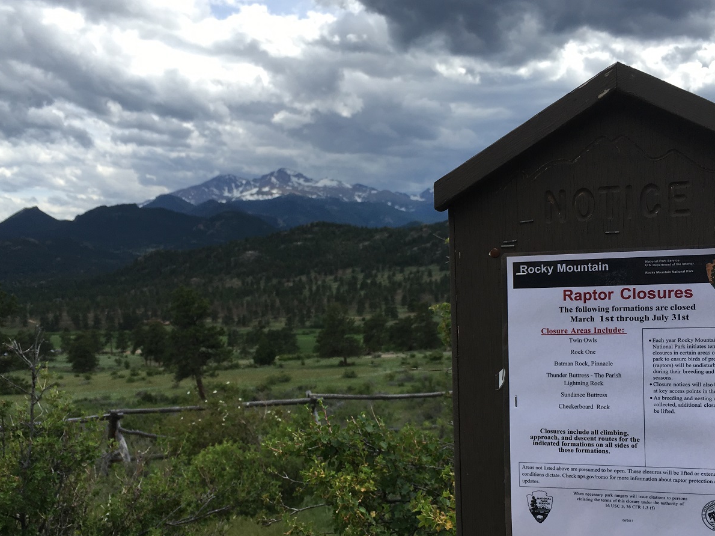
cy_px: 332
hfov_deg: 47.9
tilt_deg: -4.7
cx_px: 358
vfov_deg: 36.6
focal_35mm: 39
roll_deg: +0.8
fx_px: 805
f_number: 2.2
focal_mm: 4.15
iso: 25
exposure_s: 1/1131
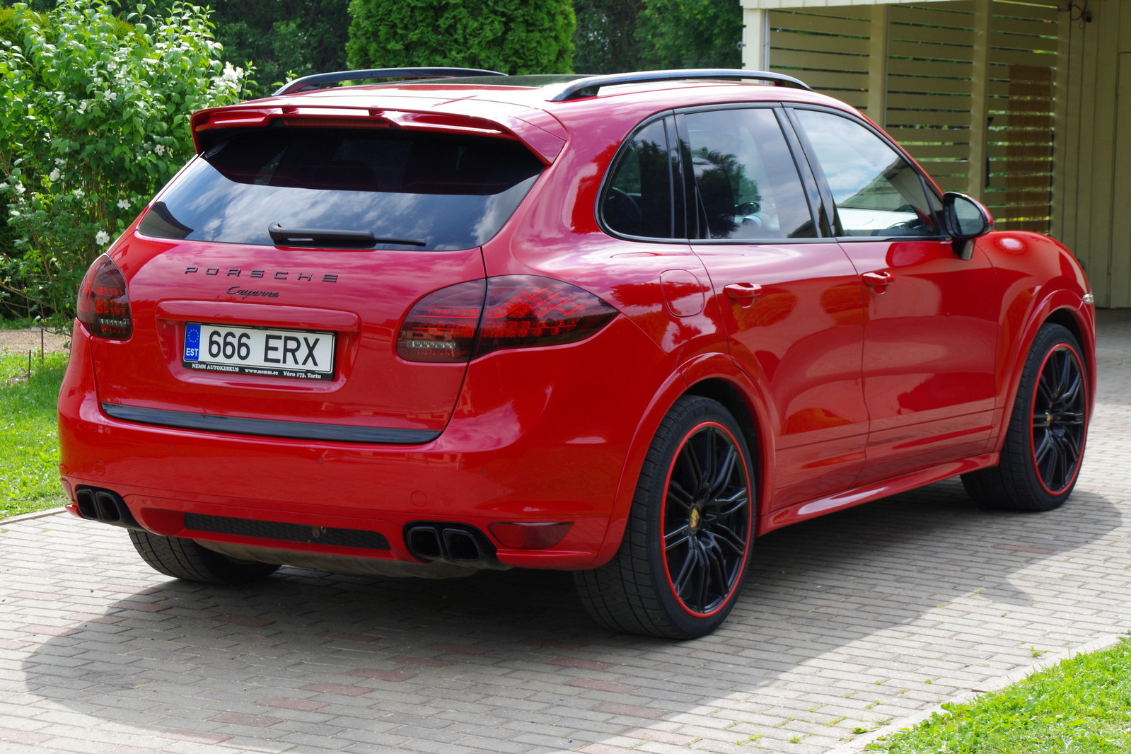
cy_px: 377
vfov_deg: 16.7
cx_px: 566
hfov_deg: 24.8
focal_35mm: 82
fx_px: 2576
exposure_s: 1/125
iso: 200
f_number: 11
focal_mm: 55
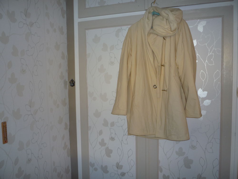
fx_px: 206
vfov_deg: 46.8
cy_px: 90
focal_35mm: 30
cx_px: 119
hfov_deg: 60.0
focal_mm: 5.2
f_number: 3.3
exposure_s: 1/30
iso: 100
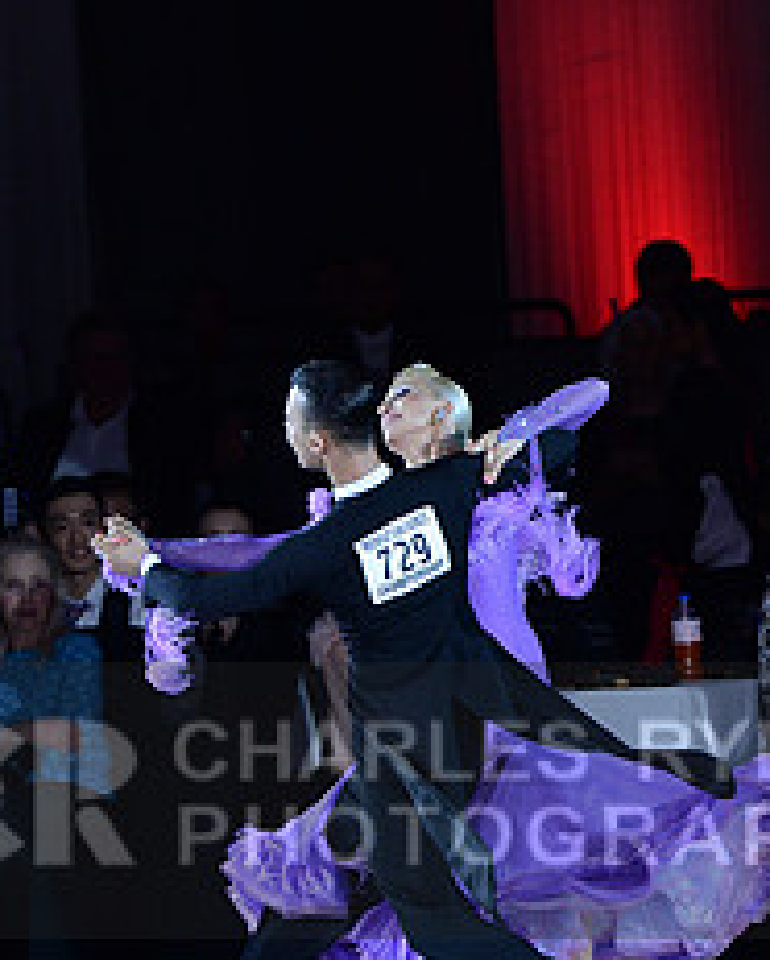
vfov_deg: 4.1
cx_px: 428
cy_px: 803
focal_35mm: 468
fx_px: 13314
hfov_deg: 3.3
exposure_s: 1/250
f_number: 4.5
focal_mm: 200
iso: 2000
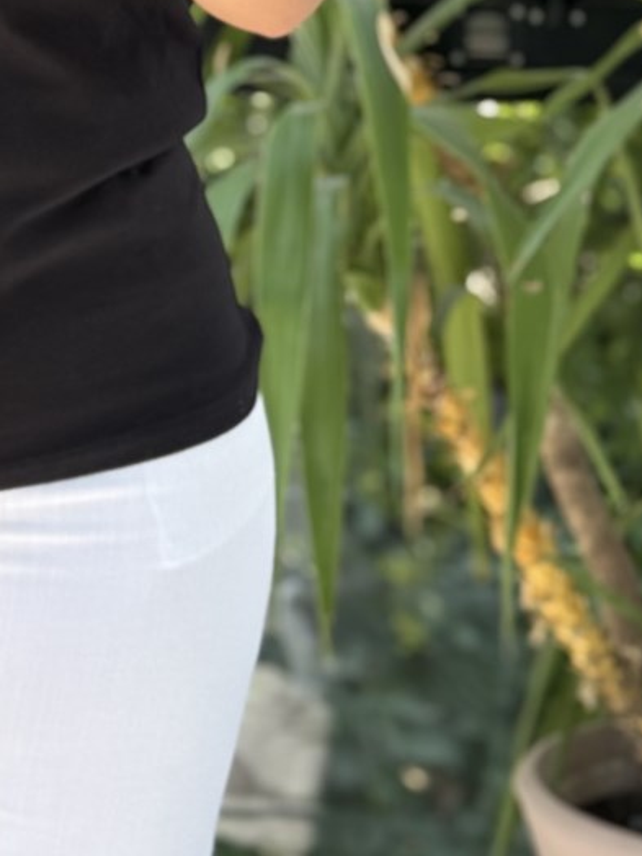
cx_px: -7
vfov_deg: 15.6
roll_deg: -0.9
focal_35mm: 122
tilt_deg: -19.5
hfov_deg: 12.0
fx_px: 3017
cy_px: -145
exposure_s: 1/241
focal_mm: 6.76
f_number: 1.78
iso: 64
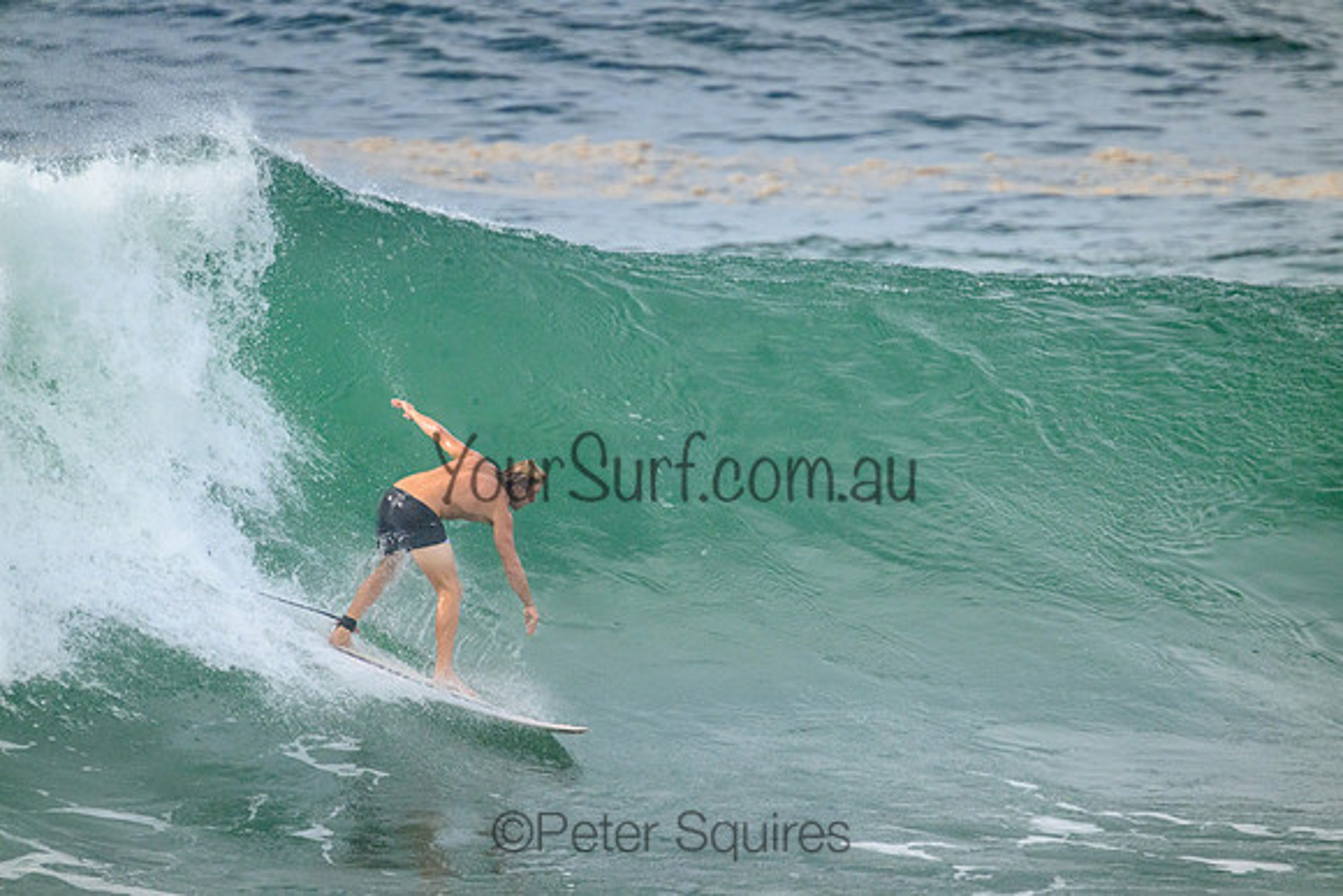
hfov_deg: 2.6
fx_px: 29850
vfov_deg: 1.7
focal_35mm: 800
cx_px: 672
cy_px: 448
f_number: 11
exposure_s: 1/2500
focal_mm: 800
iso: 1600
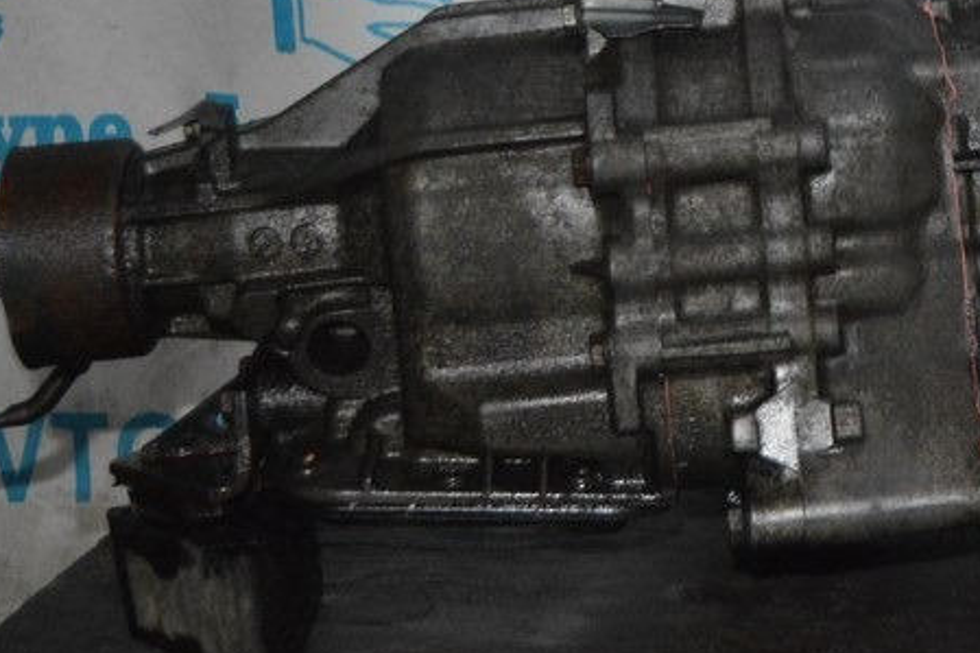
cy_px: -40
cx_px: 1037
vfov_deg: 13.5
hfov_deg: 19.8
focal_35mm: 99
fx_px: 2698
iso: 3200
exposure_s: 1/60
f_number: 4.2
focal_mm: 29
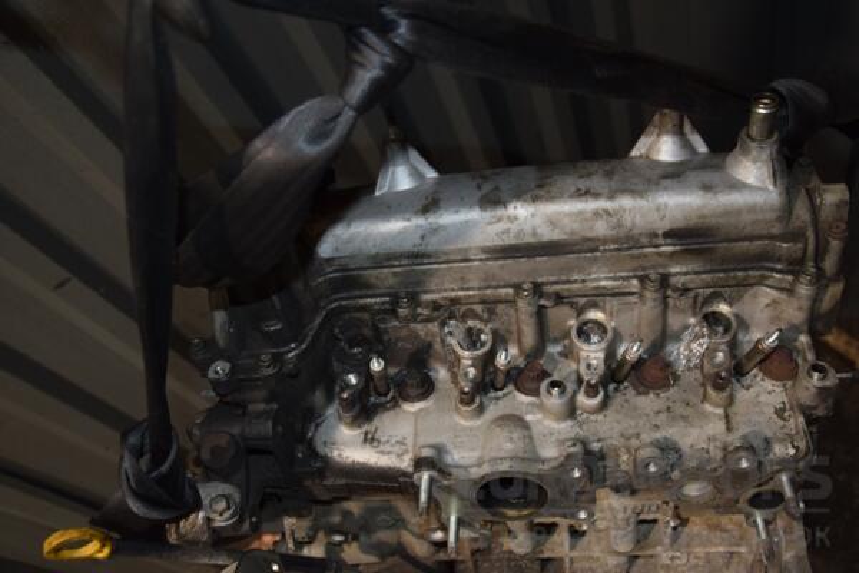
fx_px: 787
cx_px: 430
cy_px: 286
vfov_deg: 40.0
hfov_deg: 57.2
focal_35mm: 33
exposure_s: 1/60
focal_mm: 22
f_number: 5
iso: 800
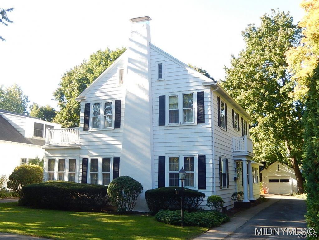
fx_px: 332
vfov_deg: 39.7
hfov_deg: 51.4
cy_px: 120
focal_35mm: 36
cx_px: 160
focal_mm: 6.5
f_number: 4
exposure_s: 1/125
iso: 125
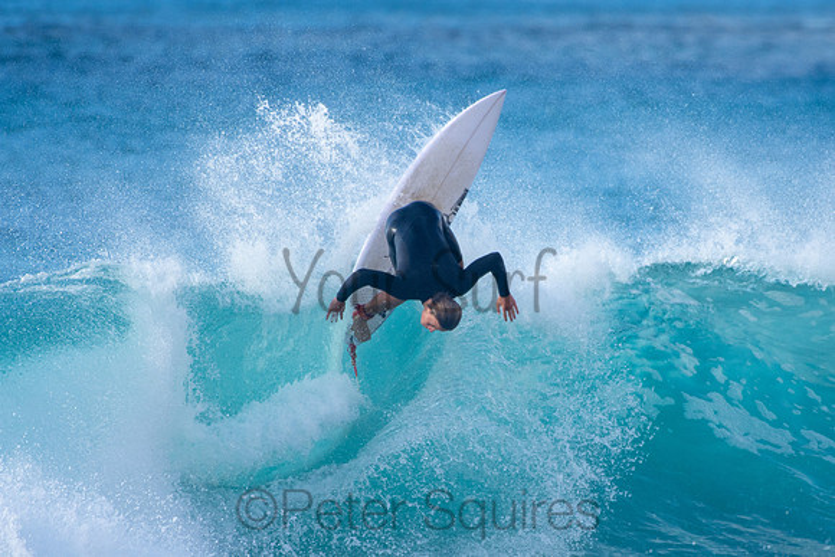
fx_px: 22654
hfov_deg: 2.1
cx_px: 539
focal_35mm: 977
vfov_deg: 1.4
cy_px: 320
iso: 400
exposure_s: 1/1250
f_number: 5.6
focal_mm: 500
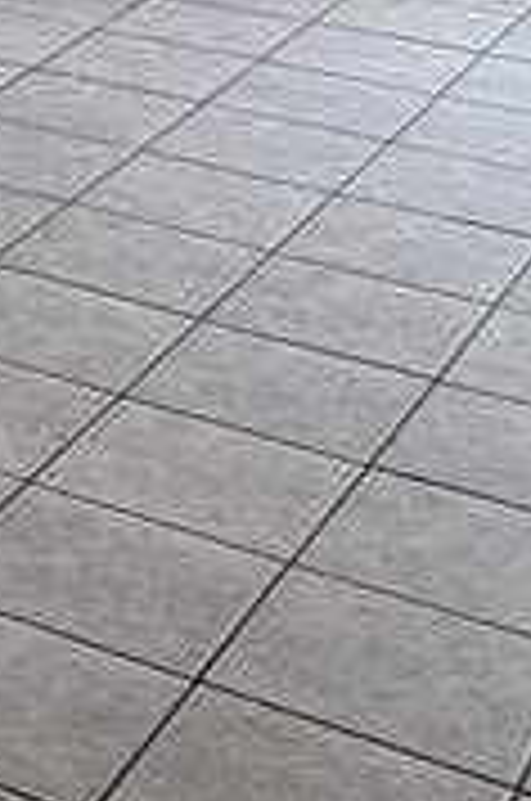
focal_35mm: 118
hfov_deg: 10.1
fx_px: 2621
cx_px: -756
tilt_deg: -3.0
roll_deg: +0.8
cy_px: -603
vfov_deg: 15.2
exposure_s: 1/60
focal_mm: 2.22
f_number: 2.2
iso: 250
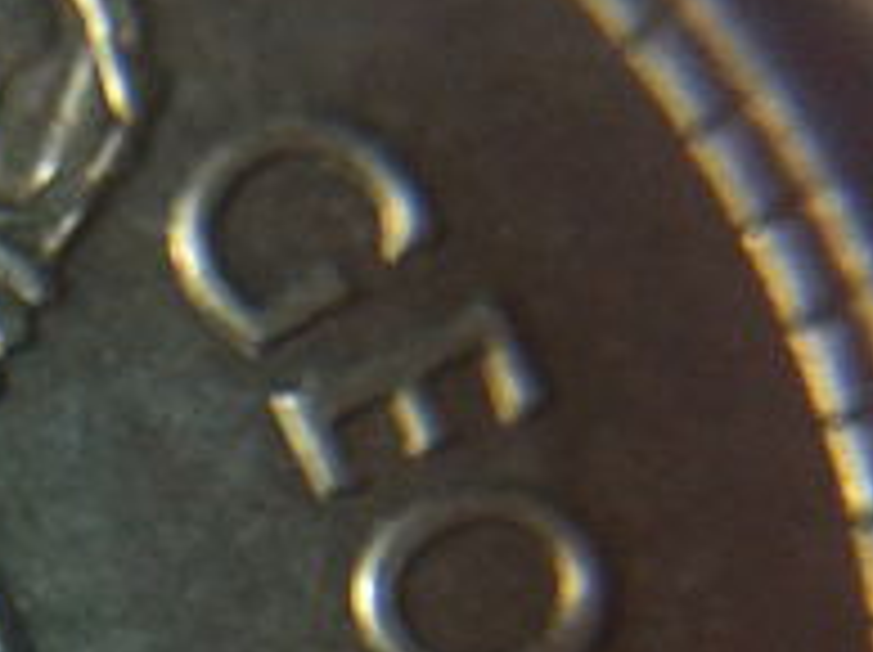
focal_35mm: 145
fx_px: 3652
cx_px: -436
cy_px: 852
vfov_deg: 10.0
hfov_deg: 12.9
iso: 125
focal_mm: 3.85
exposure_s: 1/120
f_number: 2.8
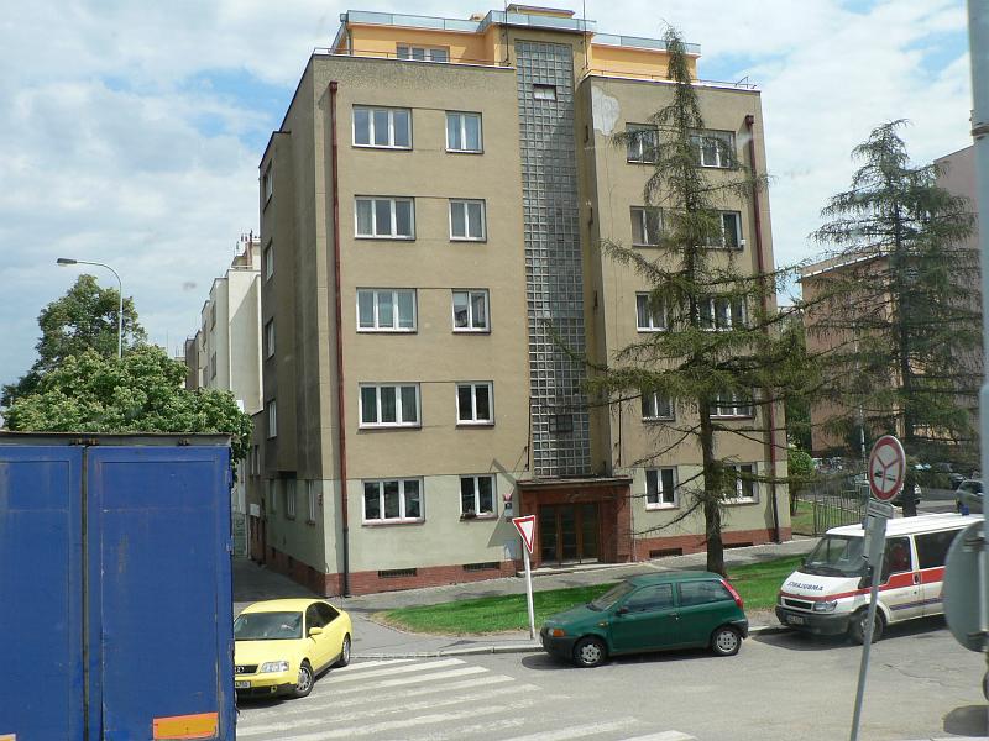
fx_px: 1029
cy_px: 370
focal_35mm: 36
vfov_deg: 39.7
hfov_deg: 51.4
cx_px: 494
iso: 80
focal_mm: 6
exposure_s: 1/400
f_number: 5
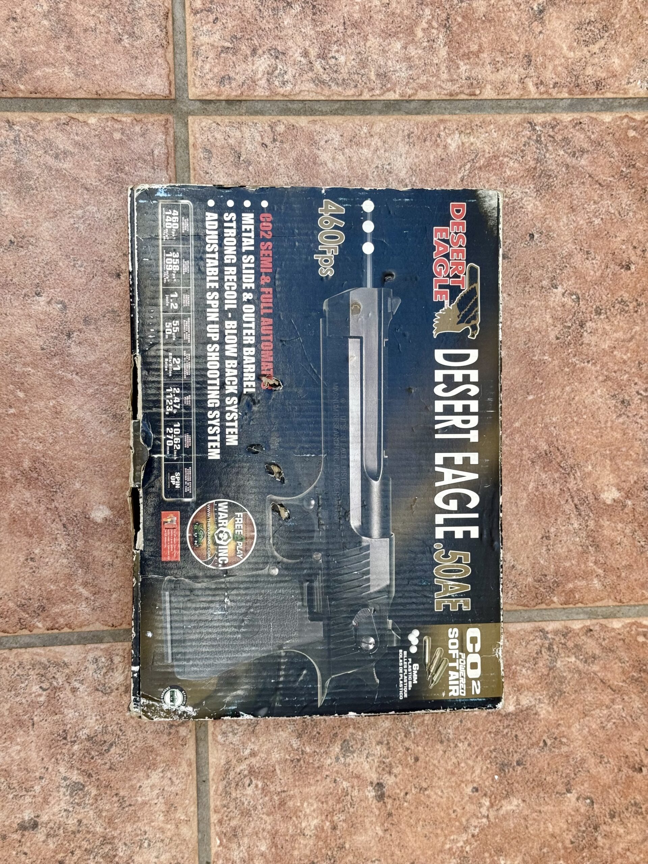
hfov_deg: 30.3
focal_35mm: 48
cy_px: 432
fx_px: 1198
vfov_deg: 39.7
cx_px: 324
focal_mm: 6.76
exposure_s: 1/143
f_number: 1.78
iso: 50
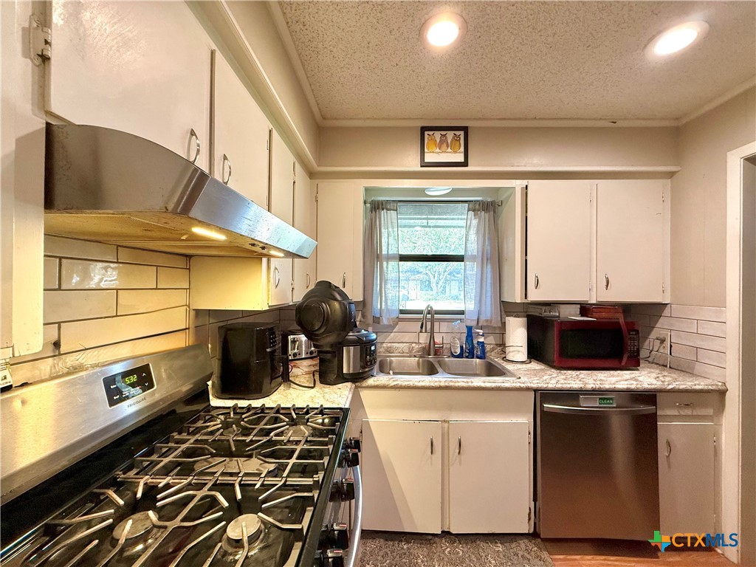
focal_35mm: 14
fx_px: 306
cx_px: 378
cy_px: 284
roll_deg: -0.5
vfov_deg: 85.7
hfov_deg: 102.1
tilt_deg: +0.6
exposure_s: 1/116
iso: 250
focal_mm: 2.22
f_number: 2.2
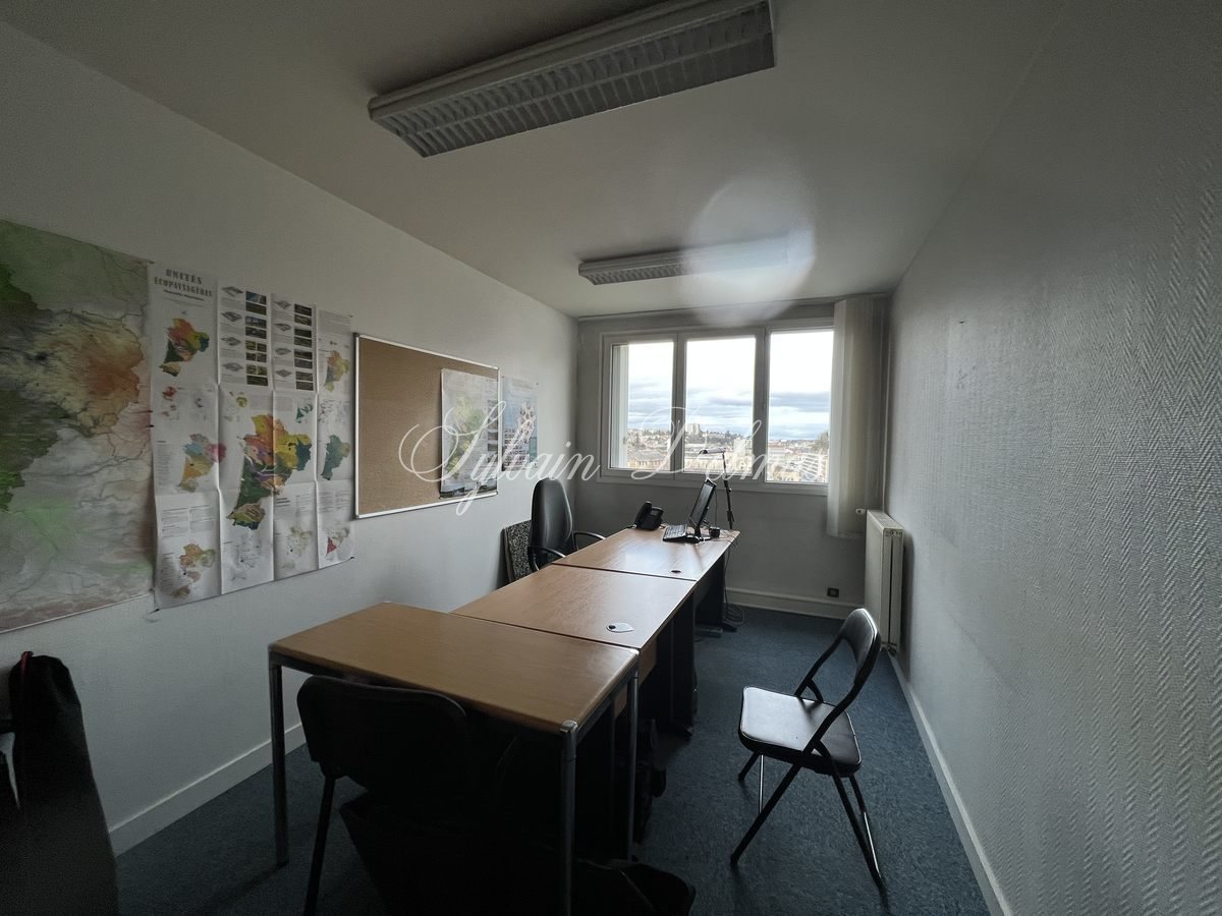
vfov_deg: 89.9
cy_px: 458
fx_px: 459
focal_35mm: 13
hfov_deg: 106.2
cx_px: 611
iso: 64
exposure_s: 1/100
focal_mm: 1.57
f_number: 1.8
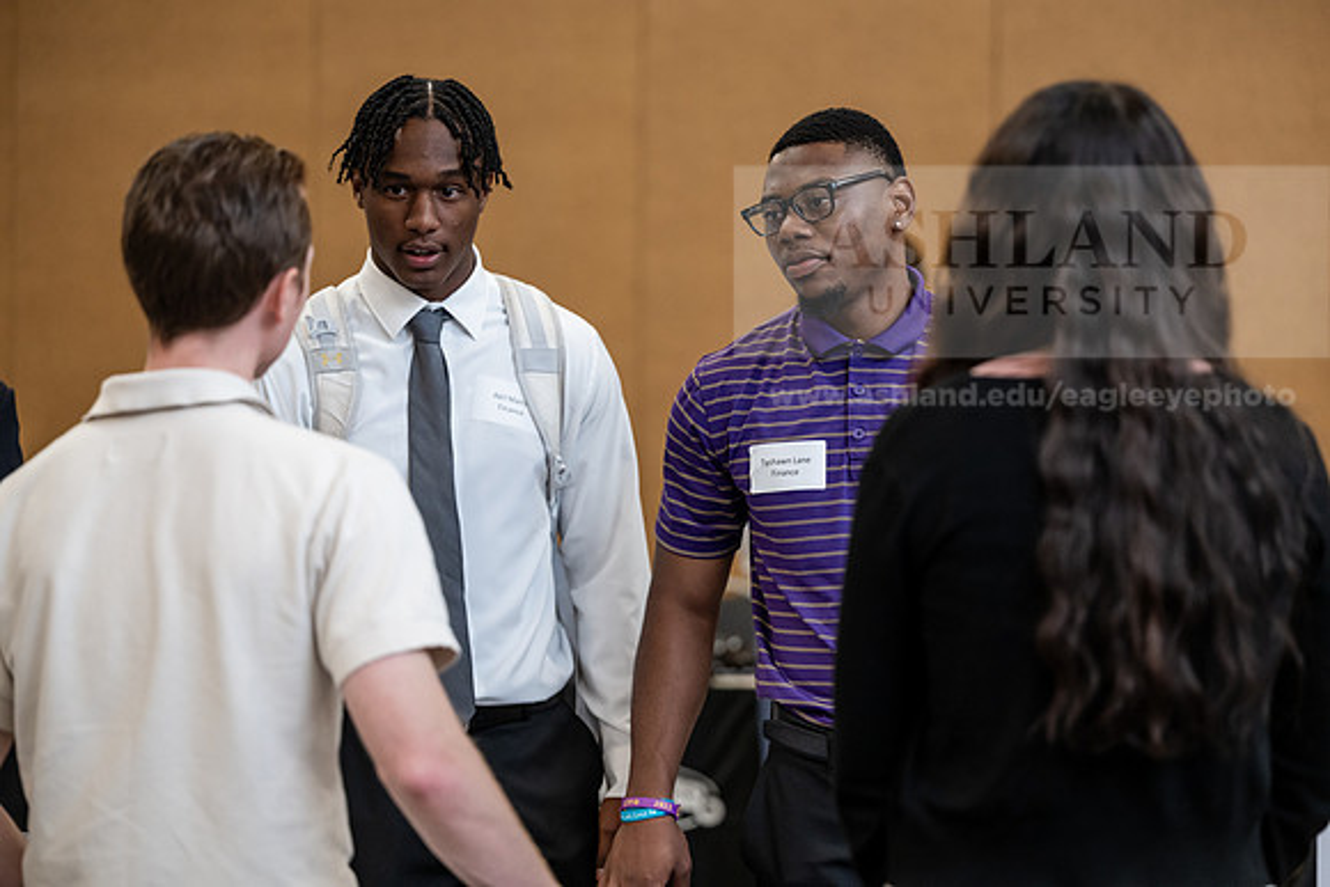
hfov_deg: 21.2
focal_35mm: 96
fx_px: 3547
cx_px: 665
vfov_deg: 14.3
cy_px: 444
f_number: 2.8
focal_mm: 96
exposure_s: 1/200
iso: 1600
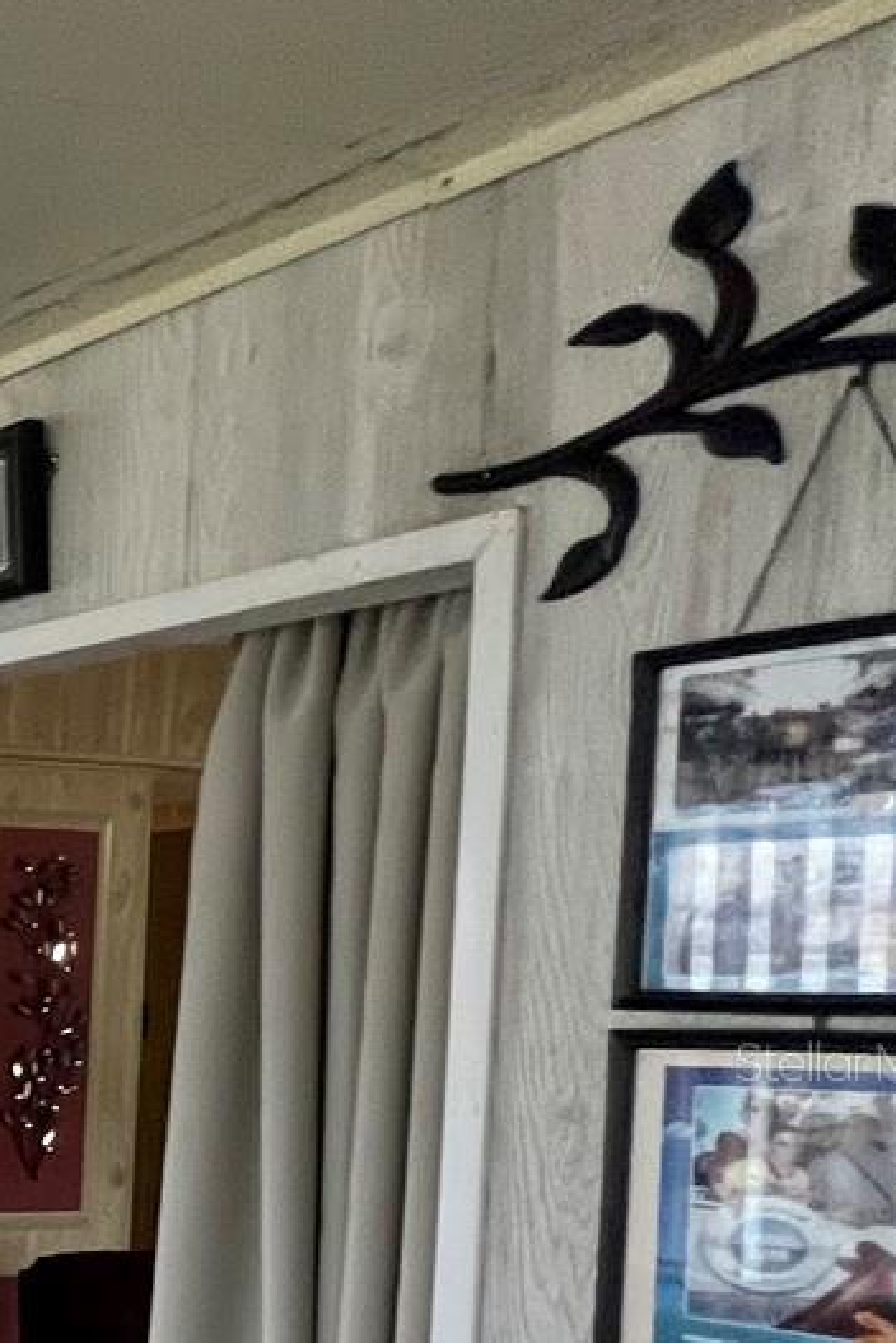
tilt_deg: -3.6
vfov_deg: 45.2
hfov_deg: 17.2
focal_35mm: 41
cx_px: -1061
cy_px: 1061
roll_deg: -1.4
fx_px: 1531
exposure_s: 1/89
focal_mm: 1.57
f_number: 1.8
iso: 250
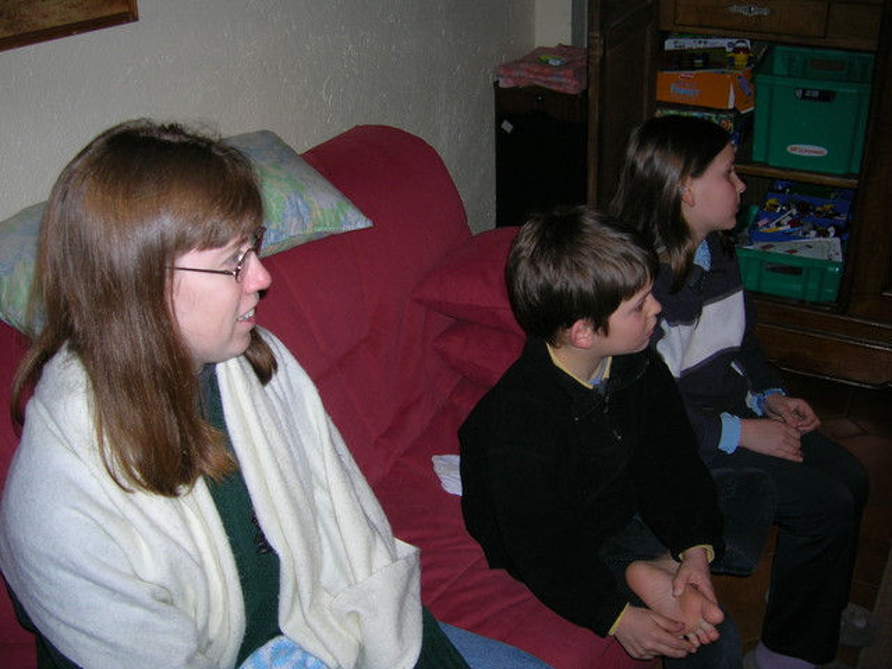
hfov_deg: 54.0
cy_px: 334
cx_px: 446
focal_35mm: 34
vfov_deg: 41.8
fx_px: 876
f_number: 2.9
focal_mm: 5.7
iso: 50
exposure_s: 1/60.1
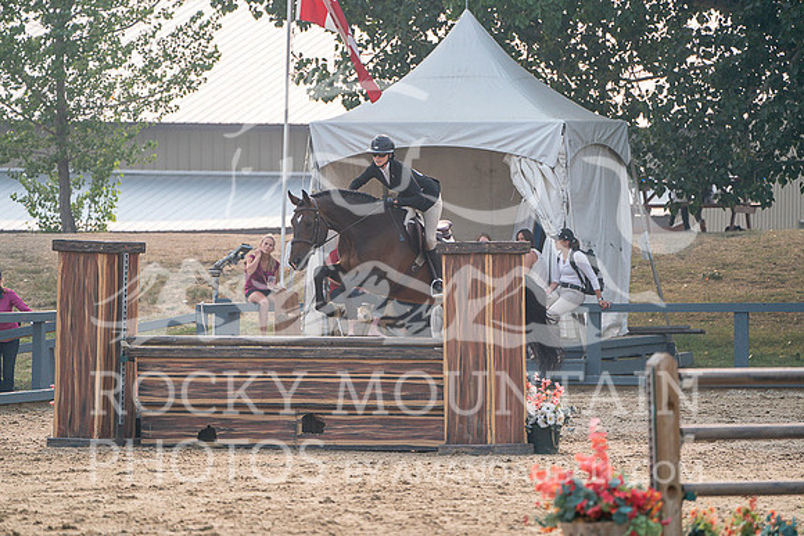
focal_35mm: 400
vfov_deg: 3.4
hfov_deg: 5.2
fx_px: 8935
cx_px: 402
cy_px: 268
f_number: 5.6
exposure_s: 1/1000
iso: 500
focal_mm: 400
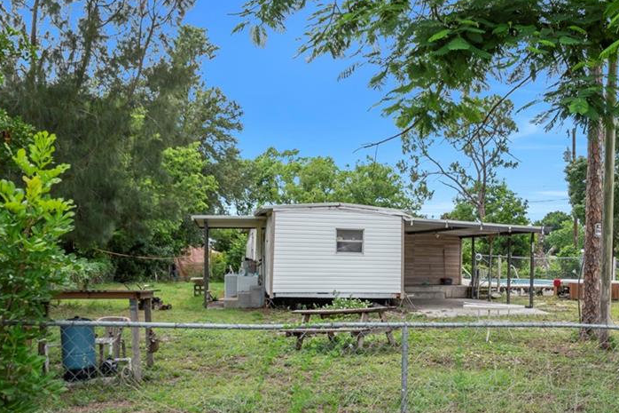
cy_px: 281
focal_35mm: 44
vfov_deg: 30.2
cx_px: 429
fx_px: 756
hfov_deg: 43.7
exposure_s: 1/160
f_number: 6.3
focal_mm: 20
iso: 100
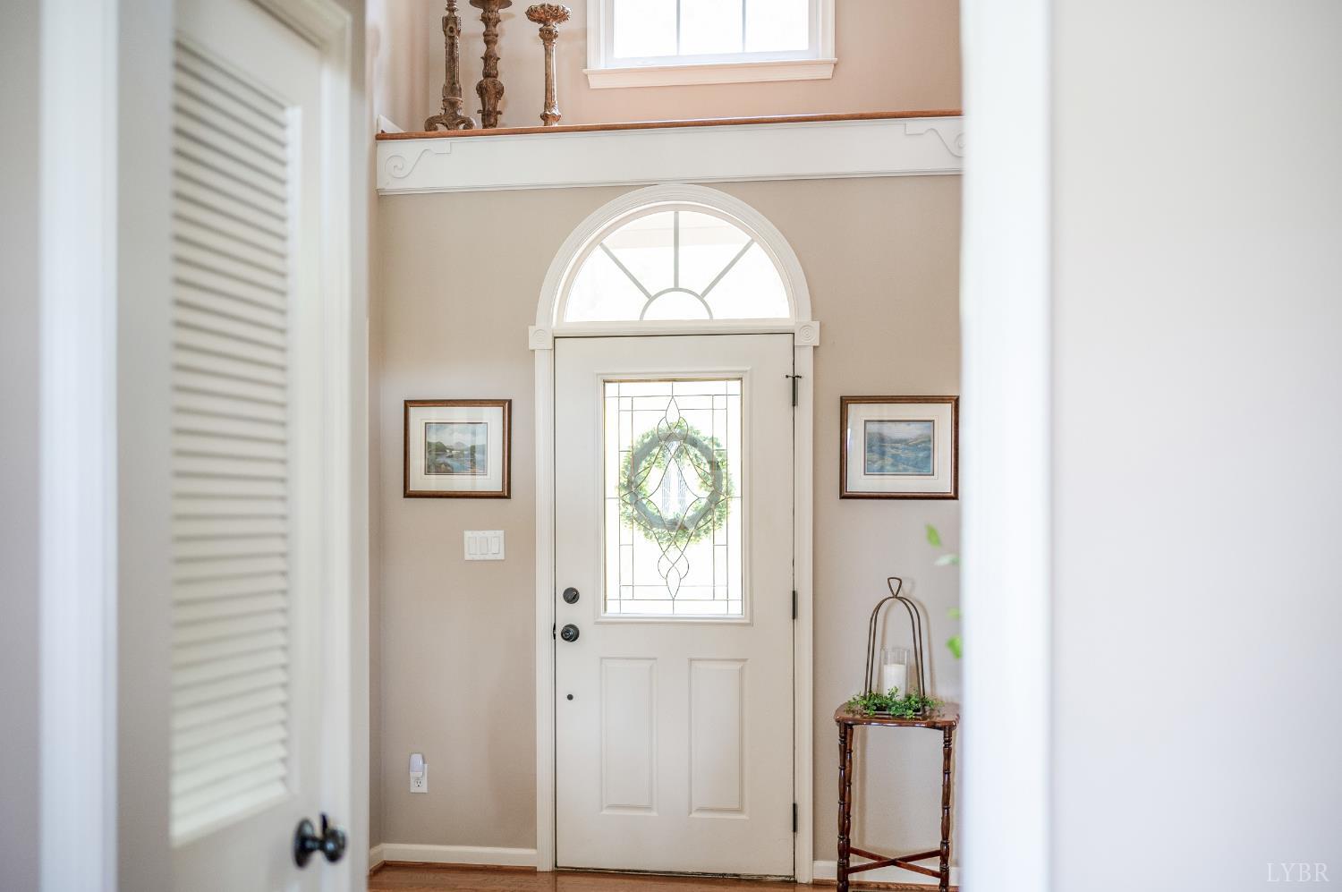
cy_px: 446
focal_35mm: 40
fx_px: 1490
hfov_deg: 48.5
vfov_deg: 33.3
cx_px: 671
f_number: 2.5
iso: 500
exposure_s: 1/50
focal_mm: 40
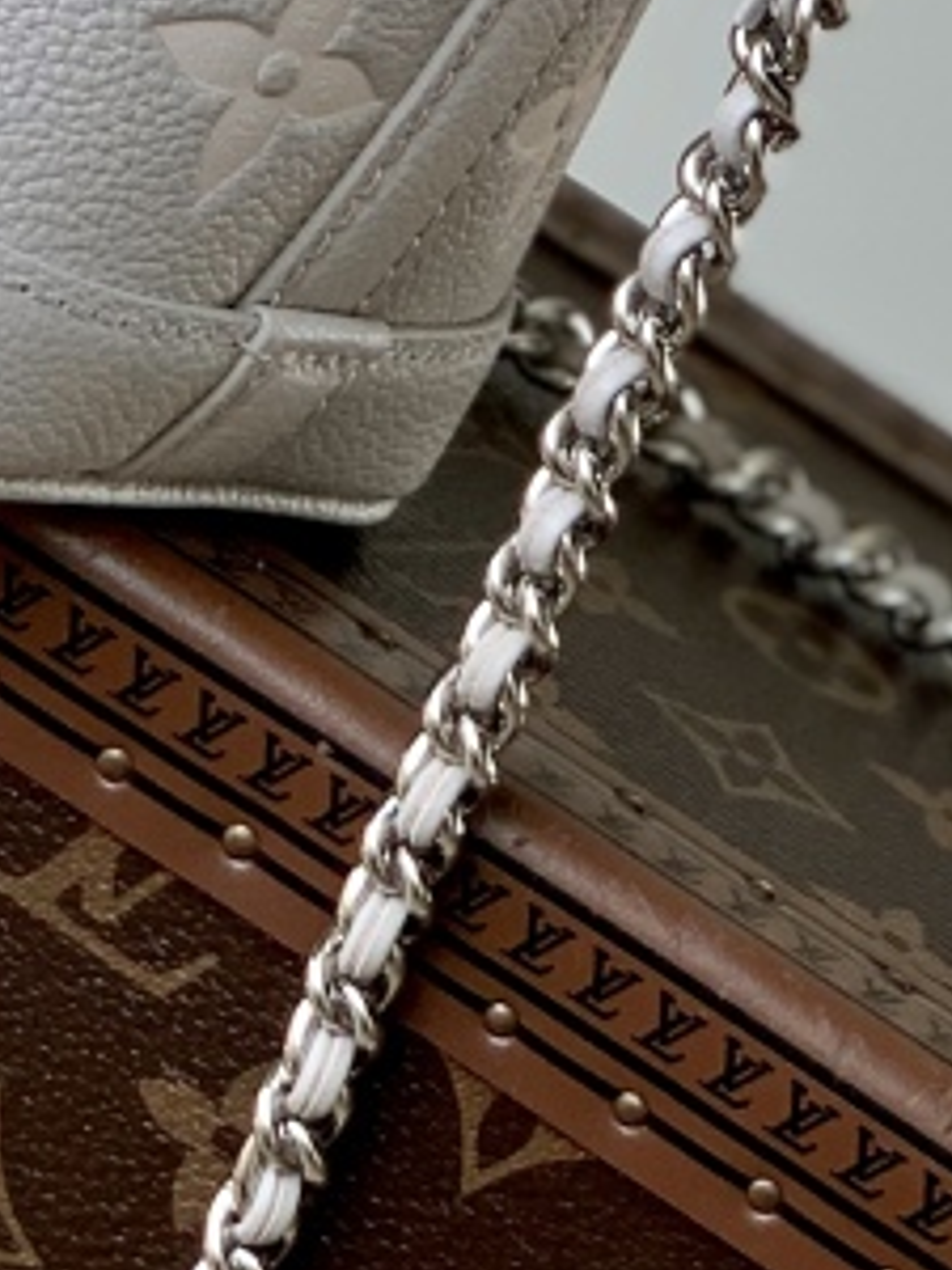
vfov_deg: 7.7
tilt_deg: -11.2
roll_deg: -30.7
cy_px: -796
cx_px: 89
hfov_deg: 5.9
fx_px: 9167
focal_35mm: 250
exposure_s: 1/122
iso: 16
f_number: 2.4
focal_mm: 6
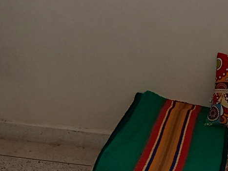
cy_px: -72
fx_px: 587
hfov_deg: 21.9
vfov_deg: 15.5
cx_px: 148
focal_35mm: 89
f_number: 1.8
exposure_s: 1/100
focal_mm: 3.61
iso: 152
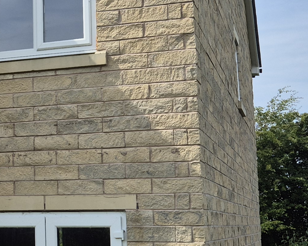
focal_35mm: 89
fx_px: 811
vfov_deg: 17.3
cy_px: 140
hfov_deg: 19.9
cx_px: -82
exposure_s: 1/2216
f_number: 1.8
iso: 25
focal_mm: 5.4
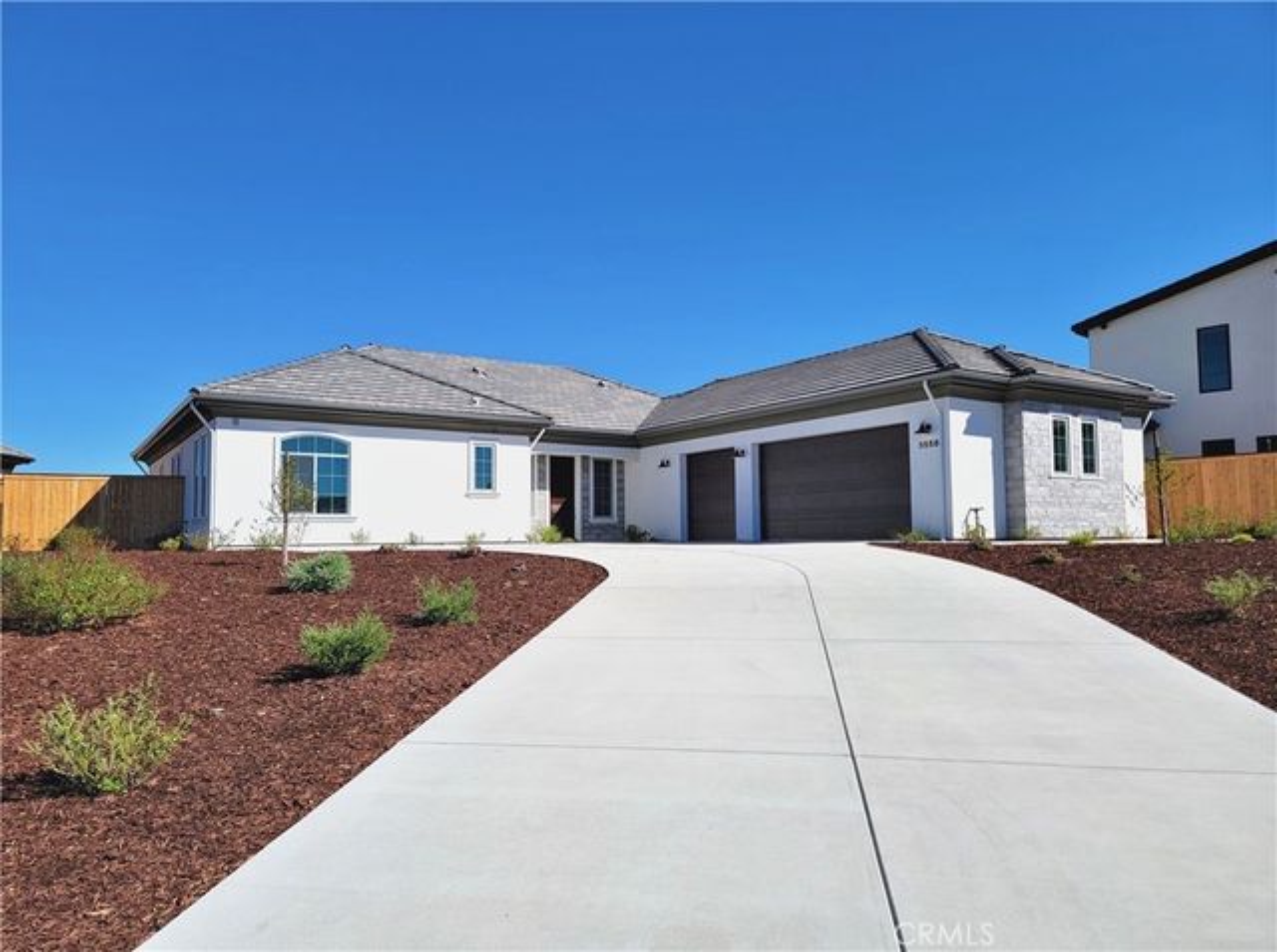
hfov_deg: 71.7
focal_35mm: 24
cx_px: 638
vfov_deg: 56.6
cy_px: 476
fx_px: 883
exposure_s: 1/1681
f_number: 1.8
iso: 16
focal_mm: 6.7
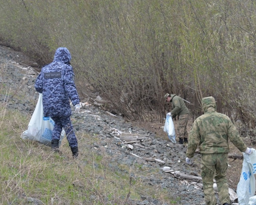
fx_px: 872
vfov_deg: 13.4
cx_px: 151
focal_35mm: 115
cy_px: 132
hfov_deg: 16.7
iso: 360
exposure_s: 1/500
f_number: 5.6
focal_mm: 78
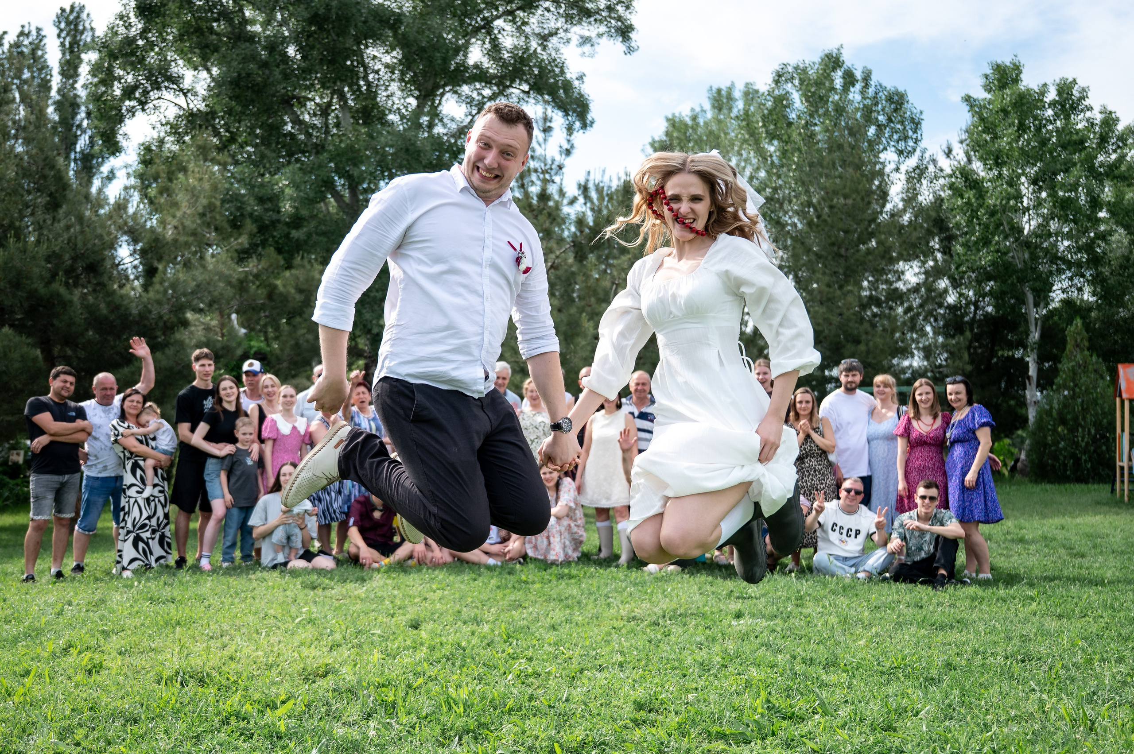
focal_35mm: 36
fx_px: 1127
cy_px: 425
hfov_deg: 53.4
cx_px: 541
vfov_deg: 36.9
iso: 200
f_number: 2.8
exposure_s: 1/2000
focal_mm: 31
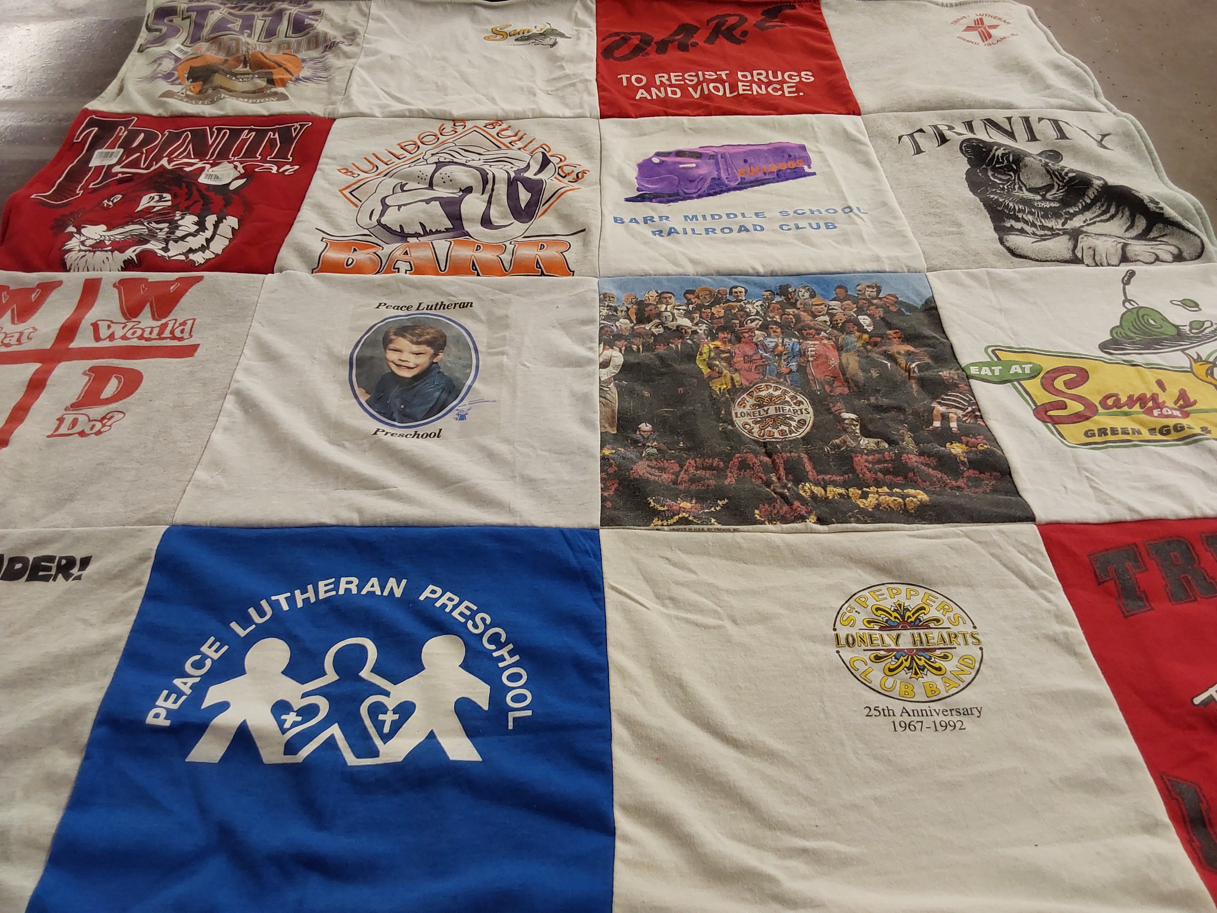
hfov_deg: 63.4
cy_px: 456
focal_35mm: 28
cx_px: 608
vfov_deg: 49.7
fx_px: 984
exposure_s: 1/50
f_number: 1.9
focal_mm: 2.91
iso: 64
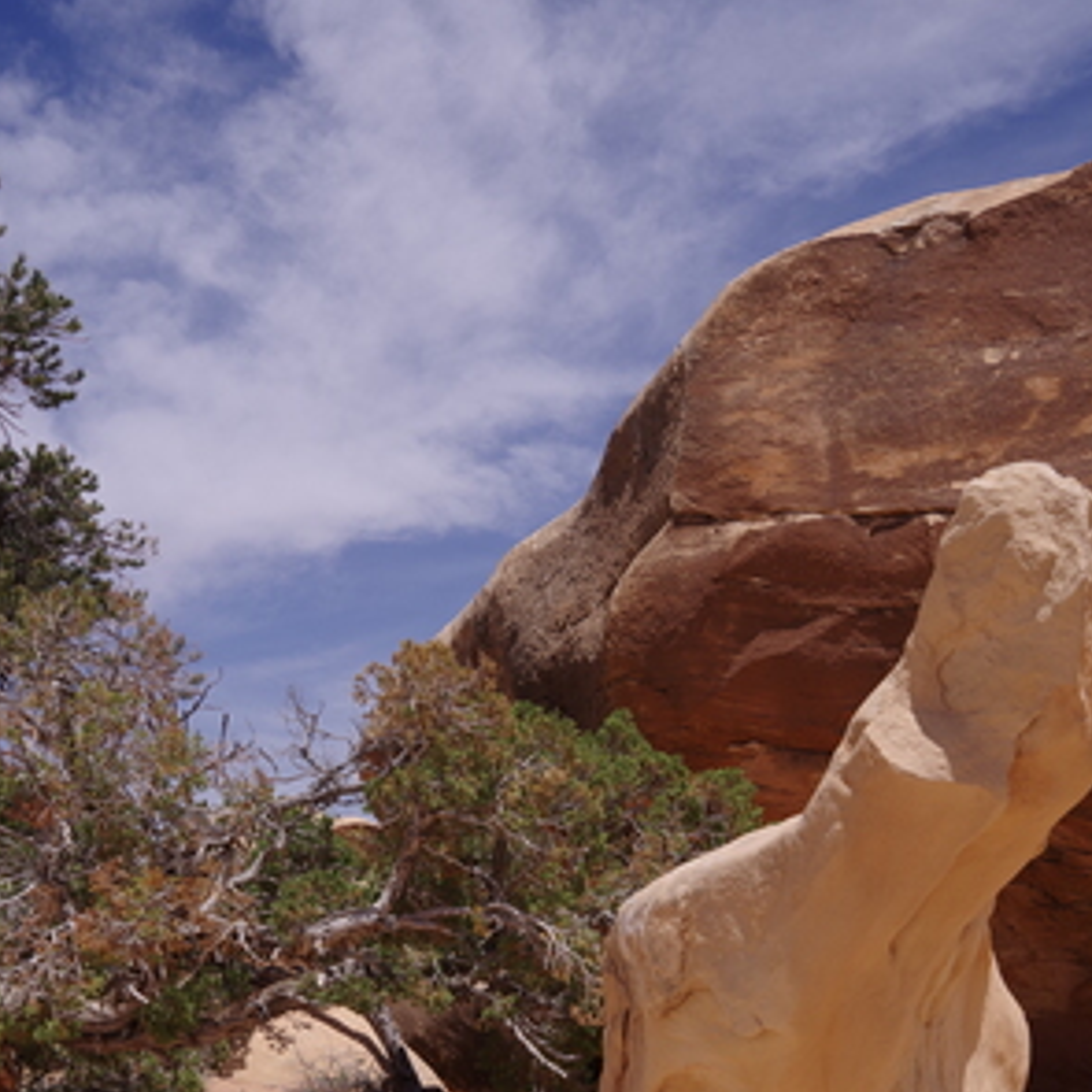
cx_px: 516
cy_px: 911
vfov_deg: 36.0
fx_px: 1606
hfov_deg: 37.5
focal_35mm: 45
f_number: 8
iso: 100
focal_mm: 30
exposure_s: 1/400
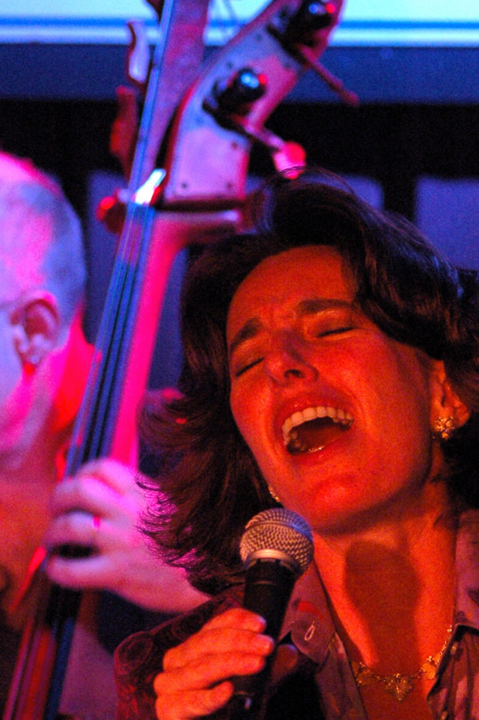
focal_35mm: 361
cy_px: 597
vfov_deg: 5.7
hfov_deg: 3.8
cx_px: 342
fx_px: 7217
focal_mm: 112
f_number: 3.2
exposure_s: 1/60
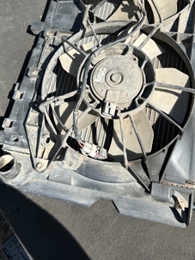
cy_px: 81
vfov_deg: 47.9
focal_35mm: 38
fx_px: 286
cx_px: 110
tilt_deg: -68.1
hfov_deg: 37.6
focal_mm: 6.86
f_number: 1.78
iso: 80
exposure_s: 1/1949
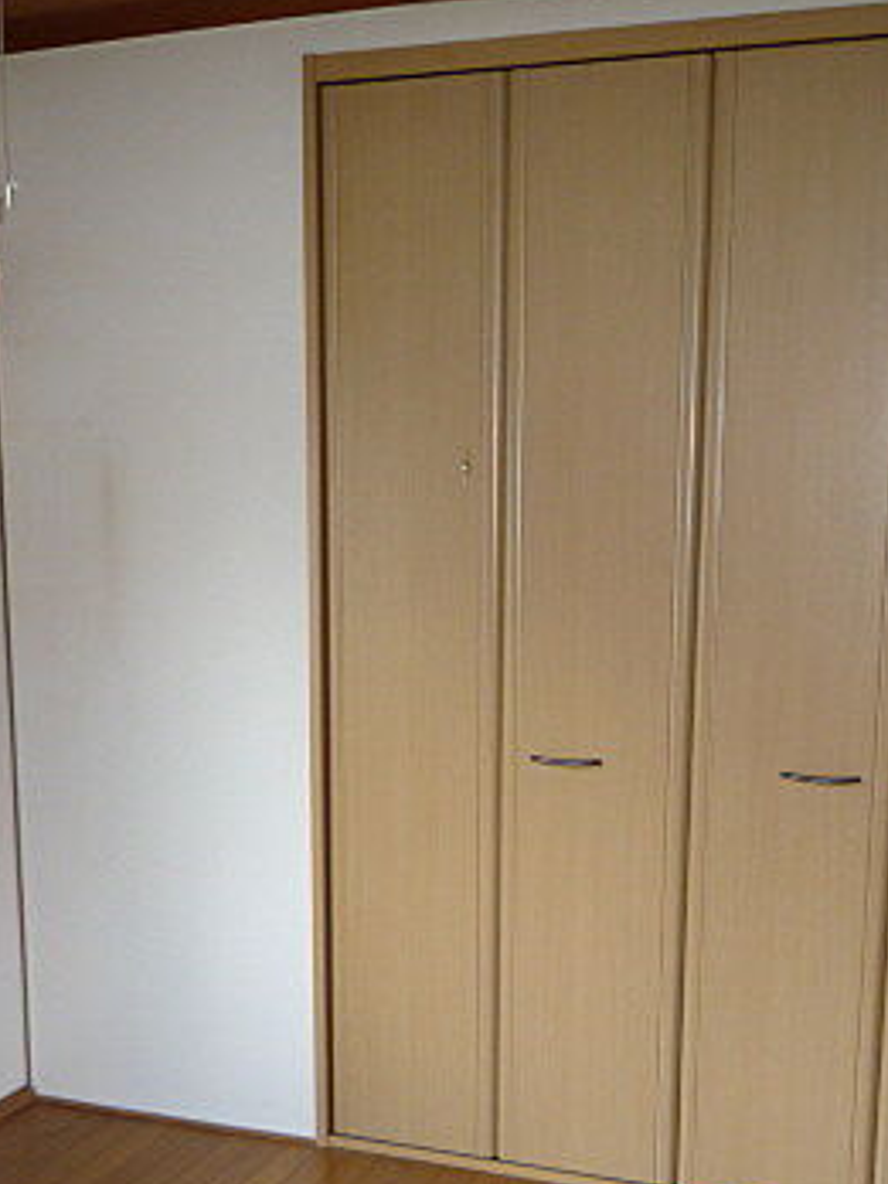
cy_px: 796
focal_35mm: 46
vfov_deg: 40.7
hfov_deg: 31.5
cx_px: 398
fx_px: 1573
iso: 125
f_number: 2.8
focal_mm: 4.4
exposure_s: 1/30
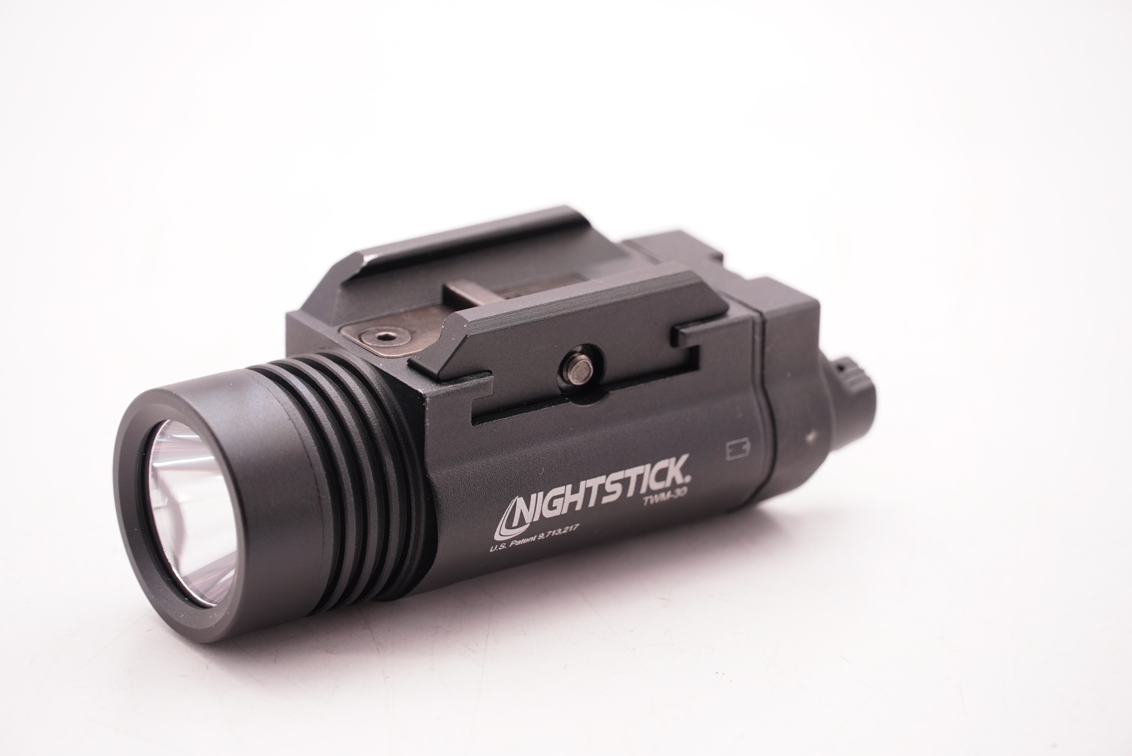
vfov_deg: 6.8
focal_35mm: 201
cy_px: 378
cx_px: 566
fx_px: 6324
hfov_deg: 10.2
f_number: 5.6
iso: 640
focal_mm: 134
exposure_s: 1/125
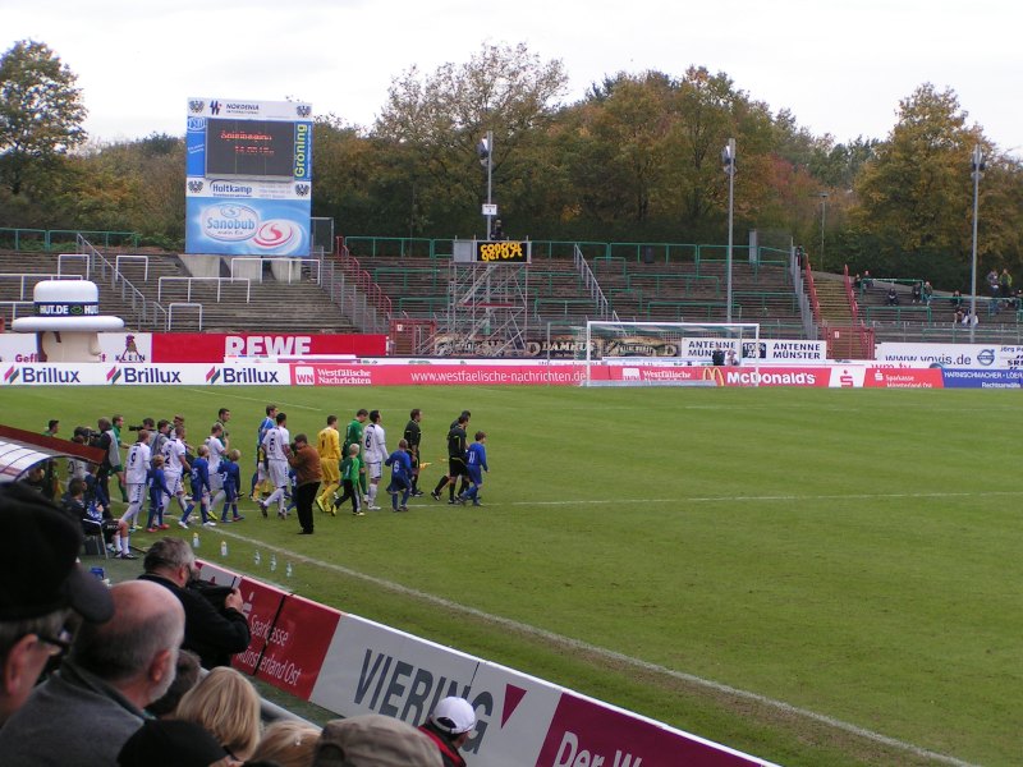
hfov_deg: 20.7
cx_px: 512
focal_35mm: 95
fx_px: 2808
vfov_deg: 15.6
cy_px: 384
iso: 50
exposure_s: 1/160
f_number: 4.5
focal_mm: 14.5
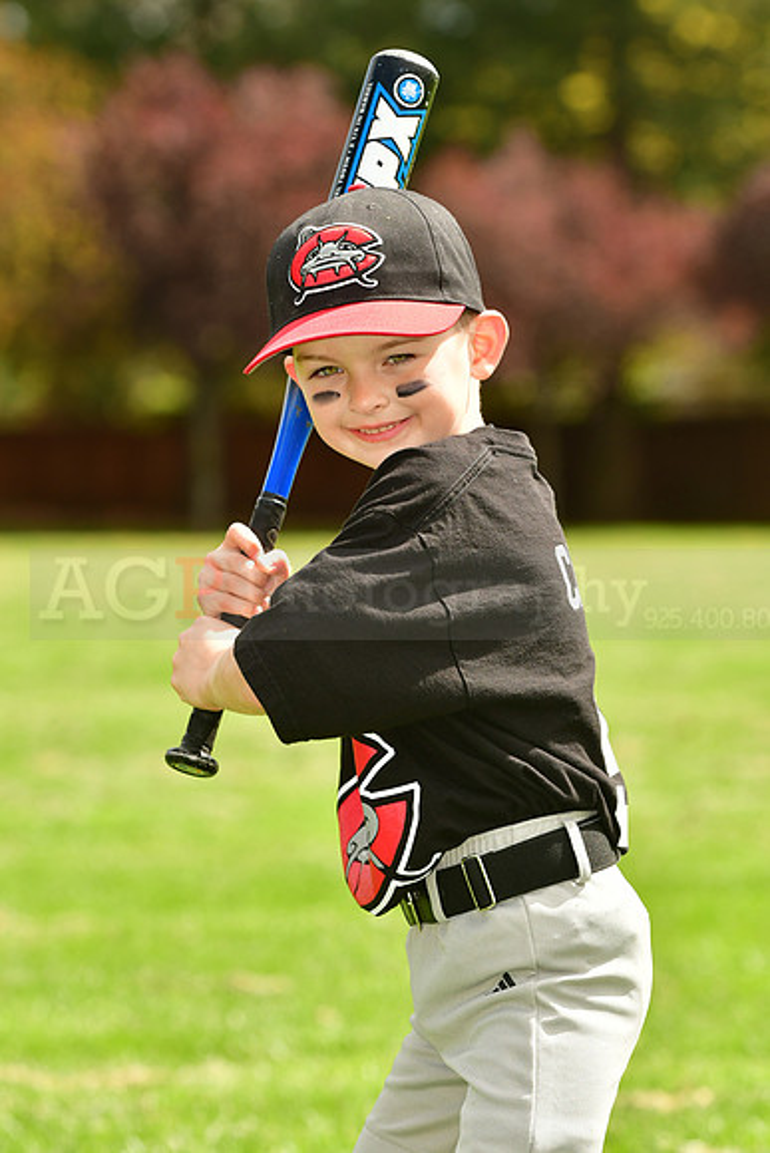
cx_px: 385
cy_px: 576
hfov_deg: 6.5
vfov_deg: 9.8
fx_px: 6733
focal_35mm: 210
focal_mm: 140
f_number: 5
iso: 200
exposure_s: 1/640
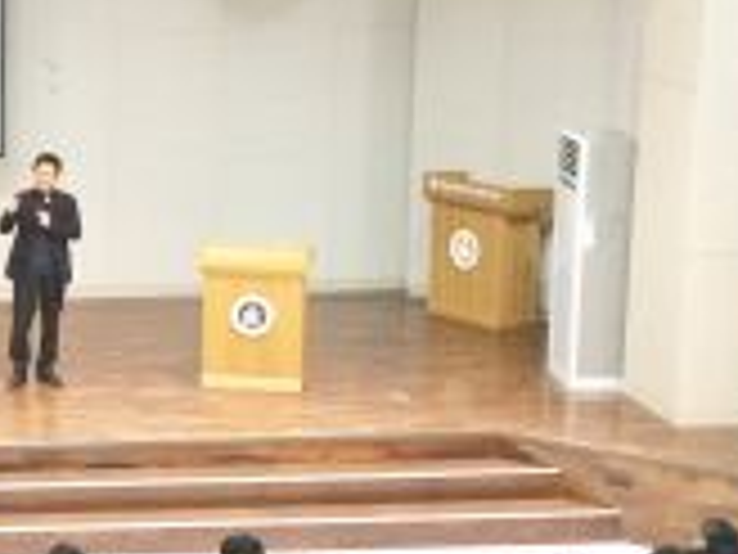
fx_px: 2260
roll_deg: +0.8
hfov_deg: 17.4
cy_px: 279
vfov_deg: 14.0
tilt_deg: -14.9
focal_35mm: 106
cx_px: -220
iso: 250
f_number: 2.2
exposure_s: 1/30
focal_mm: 4.15
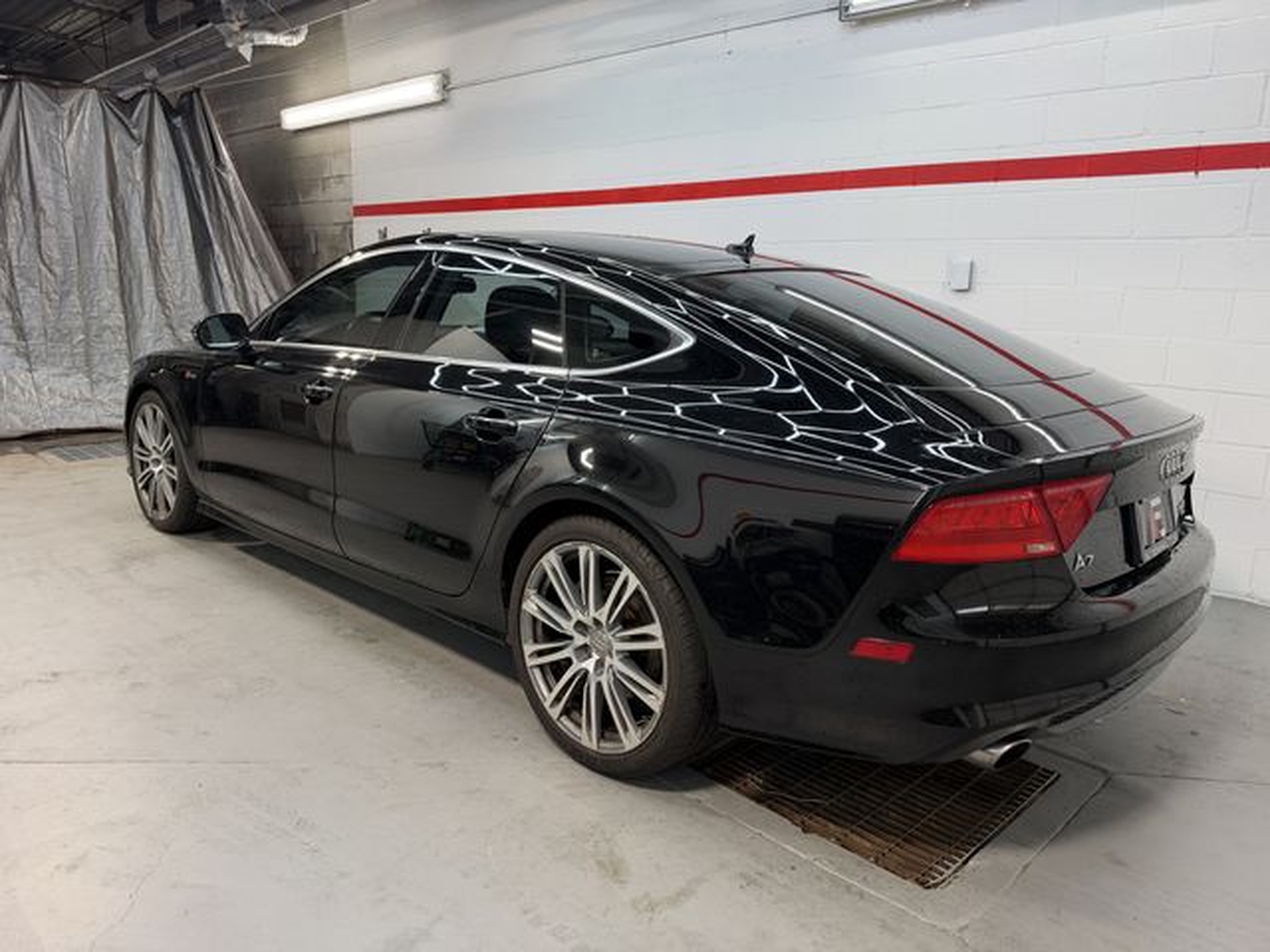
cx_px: 635
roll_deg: -1.0
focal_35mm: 24
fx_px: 881
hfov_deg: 71.6
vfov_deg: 56.8
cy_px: 476
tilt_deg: -14.1
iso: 50
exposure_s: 1/120
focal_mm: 6.93
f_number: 1.8
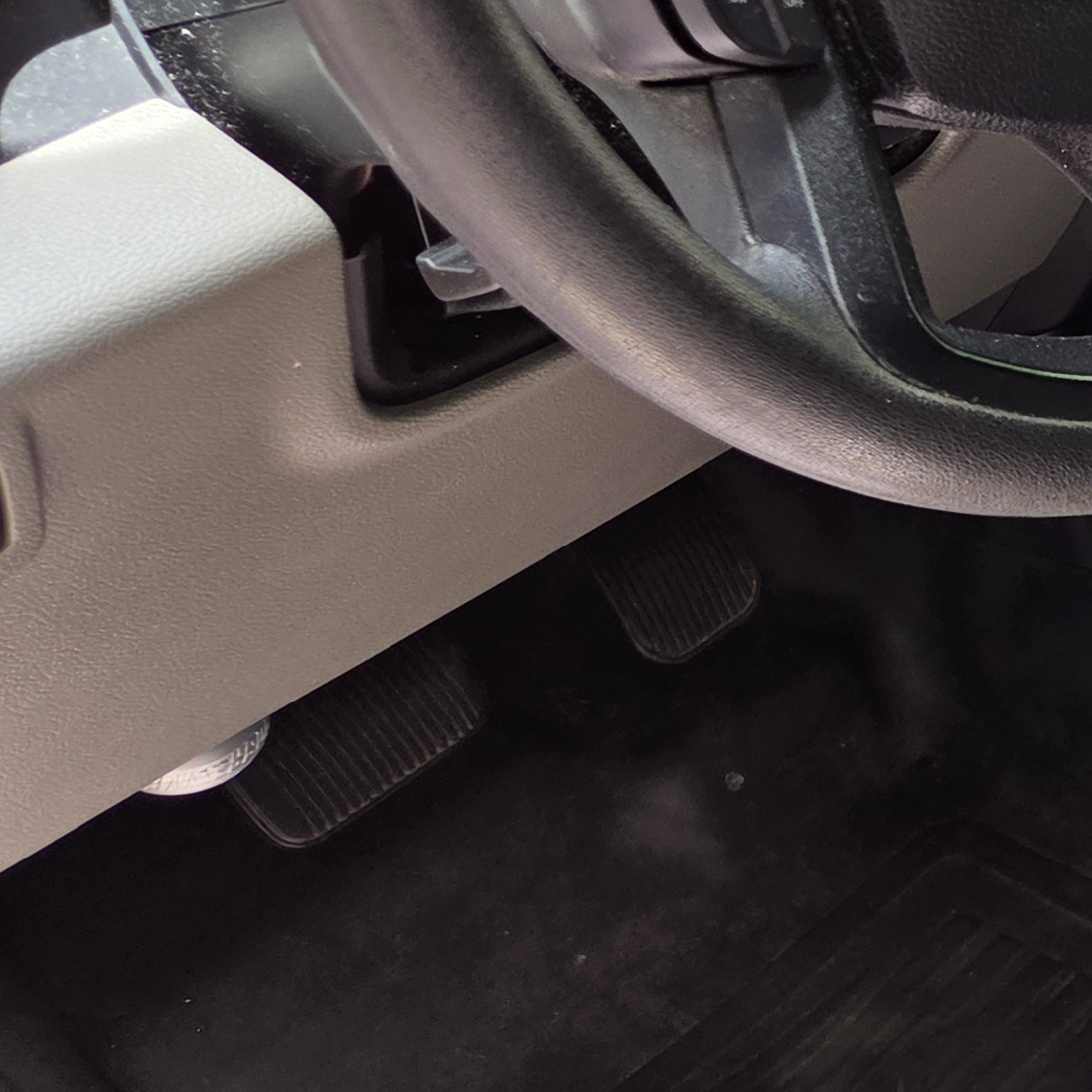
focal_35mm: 74
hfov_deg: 18.8
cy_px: 222
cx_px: 1880
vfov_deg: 23.0
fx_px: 2641
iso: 64
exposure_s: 1/180
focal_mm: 5.4
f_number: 1.8
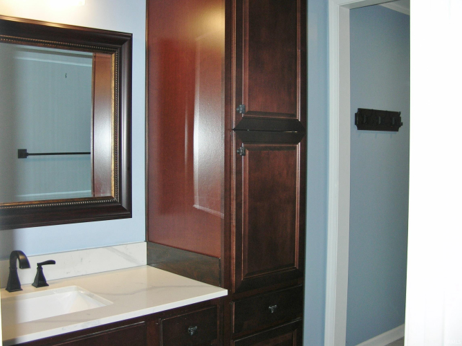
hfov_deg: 44.8
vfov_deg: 34.3
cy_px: 173
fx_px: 560
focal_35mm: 42
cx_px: 231
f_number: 2.8
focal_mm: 6.9
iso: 50
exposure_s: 1/60.1
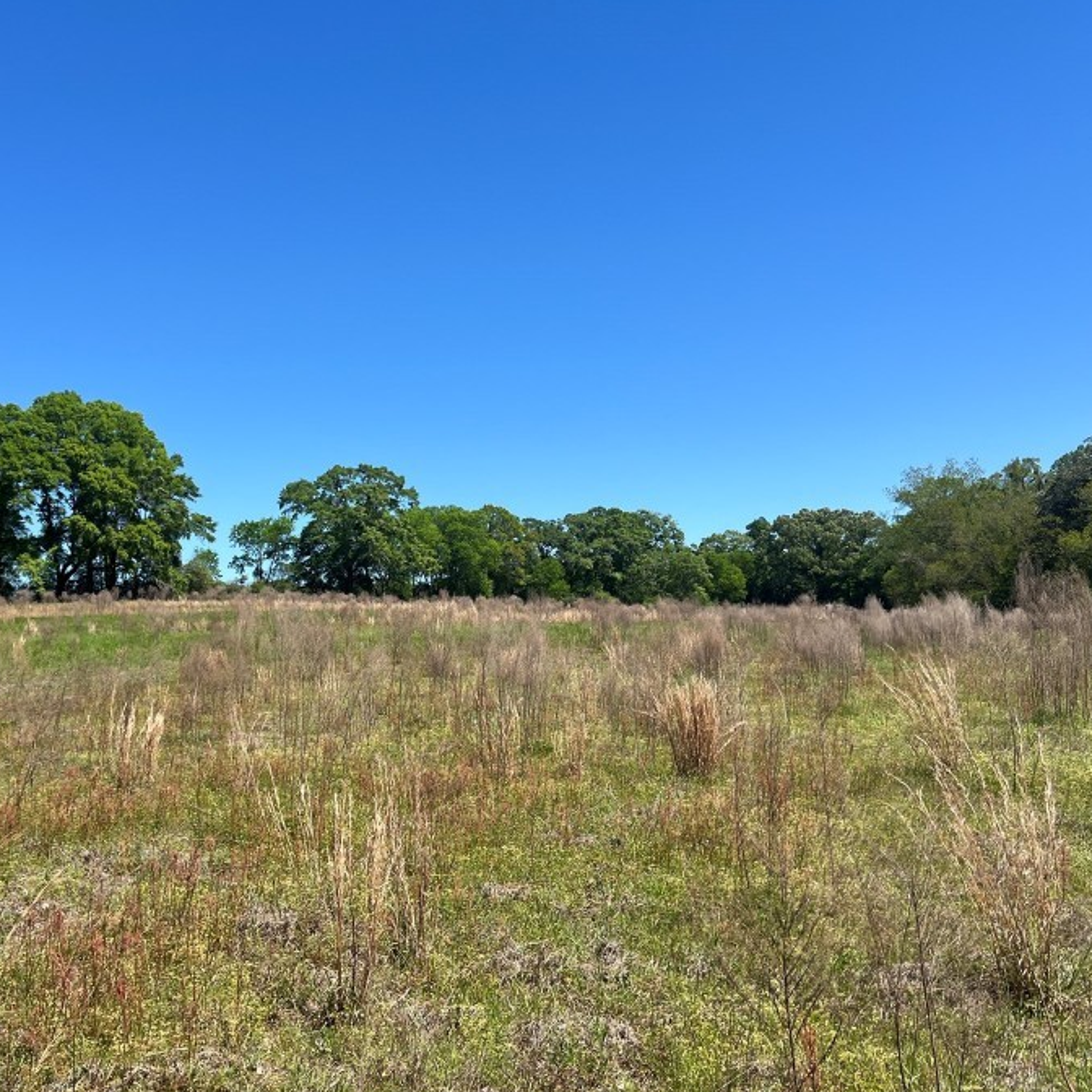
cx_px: 400
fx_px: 1249
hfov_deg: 46.7
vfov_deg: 47.2
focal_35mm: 35
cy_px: 590
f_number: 1.5
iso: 50
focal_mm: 5.7
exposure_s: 1/3571
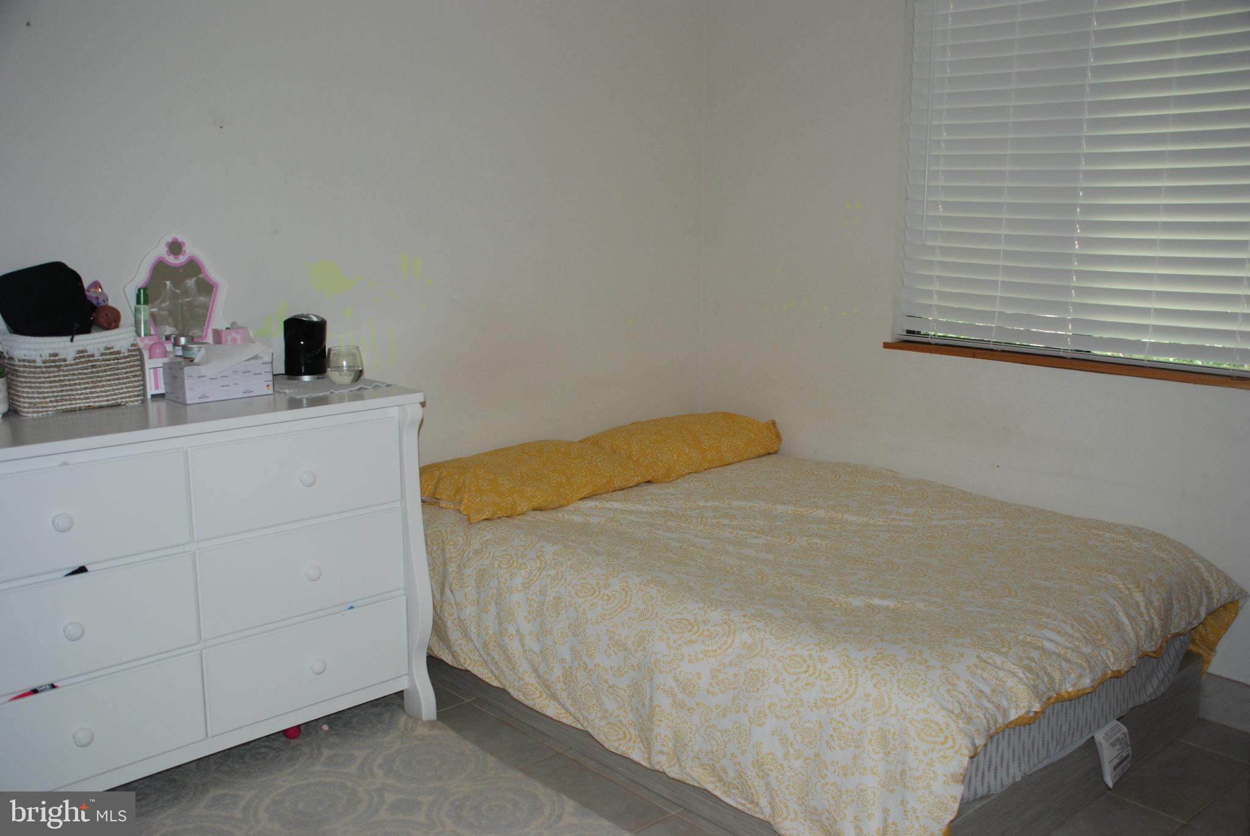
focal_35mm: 33
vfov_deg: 40.1
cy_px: 418
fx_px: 1147
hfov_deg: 57.2
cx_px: 625
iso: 400
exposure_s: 1/60
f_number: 4
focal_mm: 22
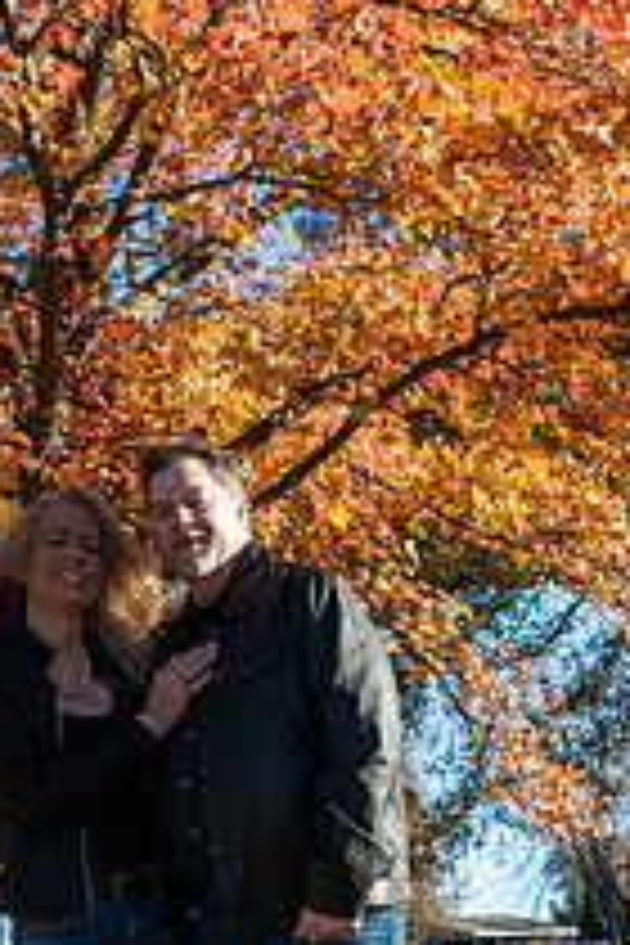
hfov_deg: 15.2
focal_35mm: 90
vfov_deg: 22.5
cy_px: 652
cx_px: 198
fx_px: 2362
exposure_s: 1/4000
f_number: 5
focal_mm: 42
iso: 2000
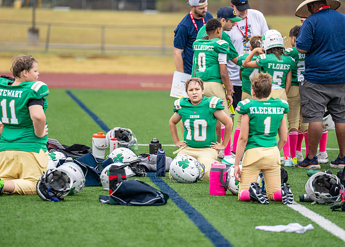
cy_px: 110
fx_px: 2516
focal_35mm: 257
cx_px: 191
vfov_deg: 5.6
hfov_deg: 7.8
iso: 320
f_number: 2.8
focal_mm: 200
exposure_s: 1/1000
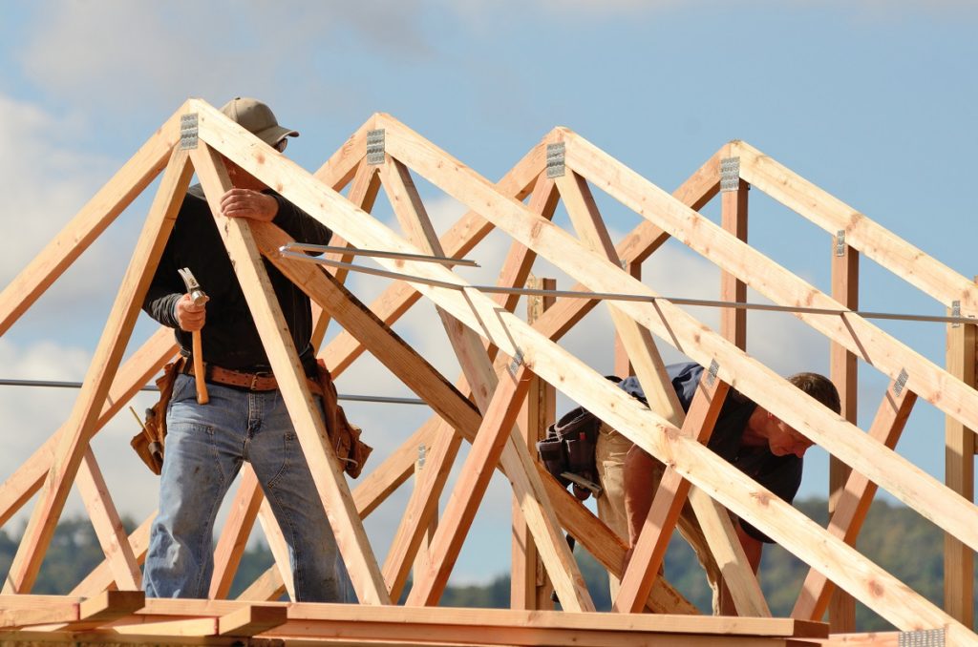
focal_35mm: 300
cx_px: 489
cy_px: 324
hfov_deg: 6.9
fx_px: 8132
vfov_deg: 4.6
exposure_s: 1/500
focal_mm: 200
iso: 100
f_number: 7.1
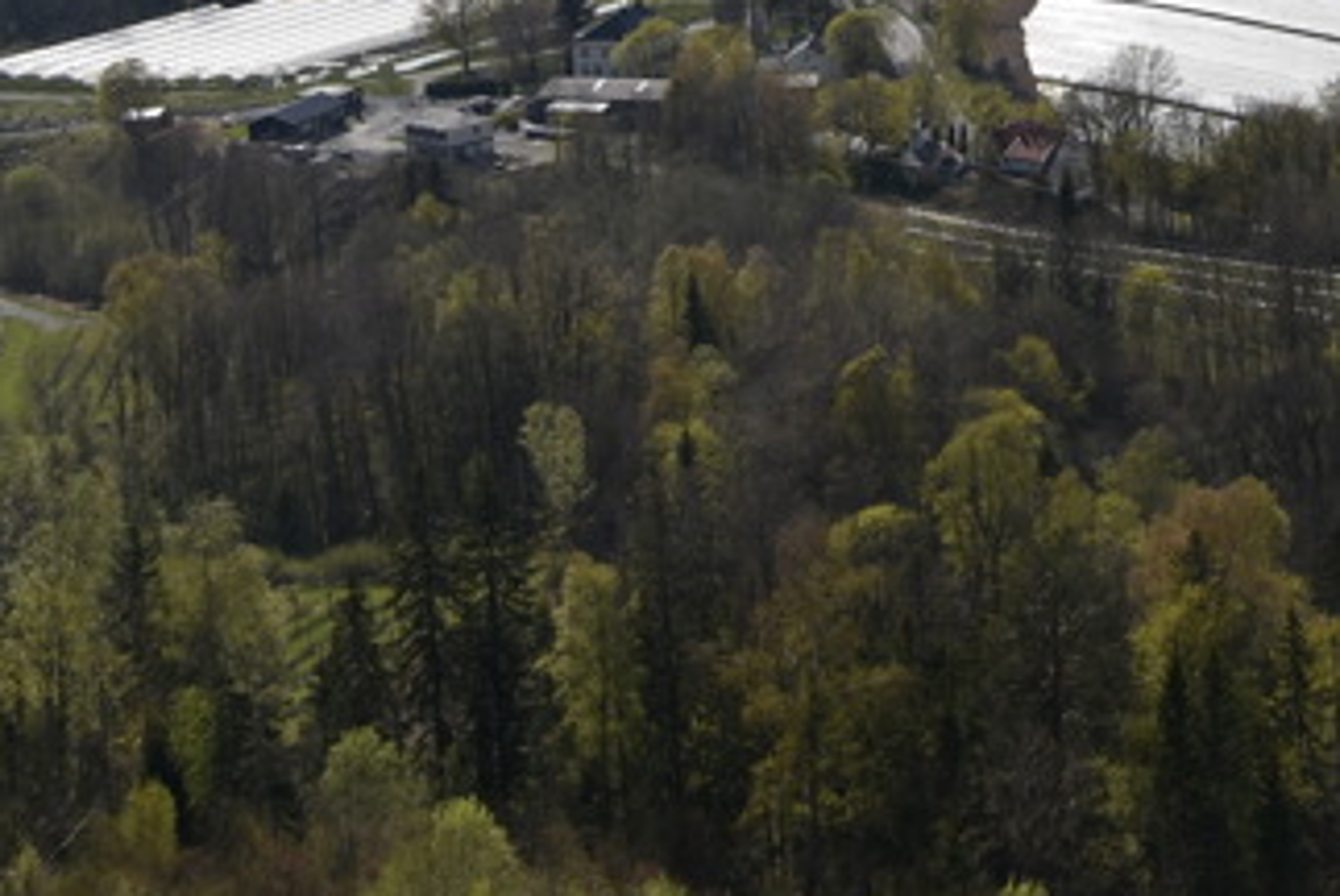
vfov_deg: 10.4
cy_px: -570
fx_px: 4694
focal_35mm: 126
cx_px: 1761
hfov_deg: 15.4
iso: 100
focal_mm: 22
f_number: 5.6
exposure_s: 1/250
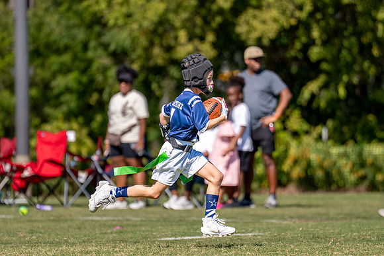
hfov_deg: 6.5
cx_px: 193
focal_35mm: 316
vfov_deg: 4.4
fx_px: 3366
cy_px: 116
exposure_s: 1/3200
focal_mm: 200
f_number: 2.8
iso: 160
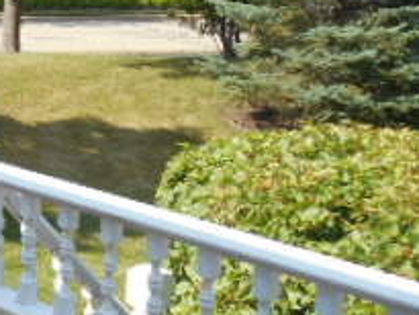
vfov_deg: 17.8
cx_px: -208
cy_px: 6
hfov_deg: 20.6
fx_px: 981
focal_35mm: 81
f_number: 3.4
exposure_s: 1/400
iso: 80
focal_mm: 4.7
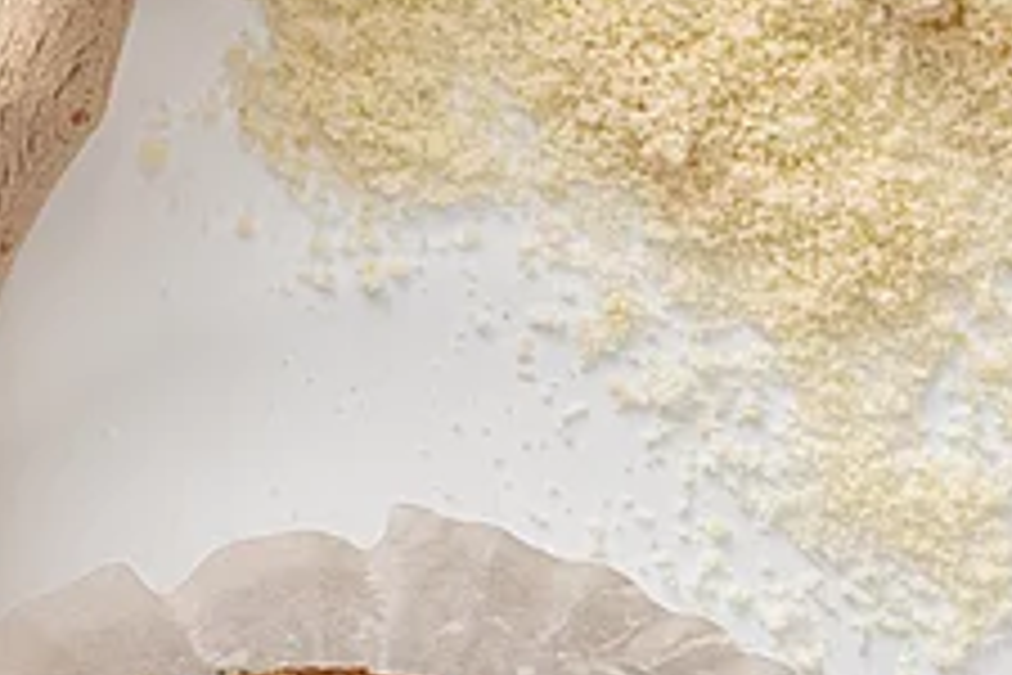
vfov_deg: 6.5
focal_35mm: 210
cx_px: 526
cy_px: -351
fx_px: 5903
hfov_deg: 9.8
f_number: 7.1
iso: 100
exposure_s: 1/160
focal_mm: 35
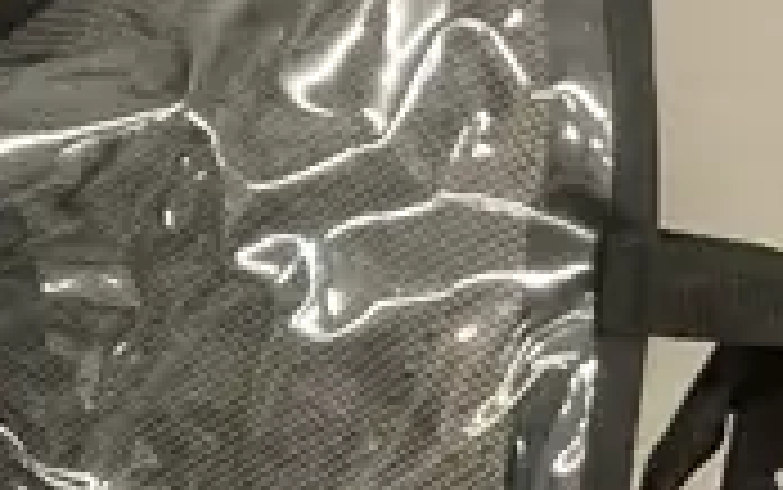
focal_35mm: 175
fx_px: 3737
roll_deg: +3.1
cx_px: -675
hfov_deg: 11.1
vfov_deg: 7.5
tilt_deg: -31.6
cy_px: -90
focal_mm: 3.99
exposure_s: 1/50
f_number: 1.8
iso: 250
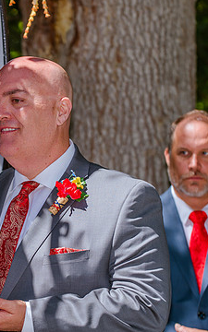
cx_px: 24
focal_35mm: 194
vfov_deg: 10.8
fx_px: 1760
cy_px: 156
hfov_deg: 6.8
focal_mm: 116
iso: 200
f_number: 4
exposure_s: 1/800
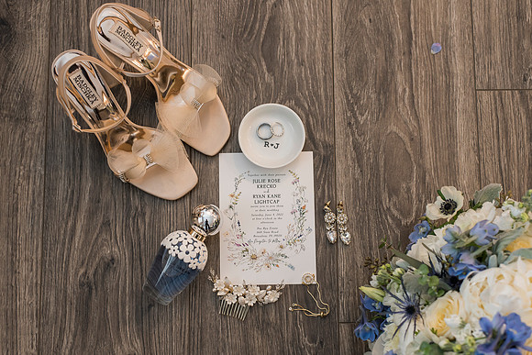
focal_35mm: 53
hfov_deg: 37.5
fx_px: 784
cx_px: 279
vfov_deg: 25.5
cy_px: 183
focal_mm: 50
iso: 1000
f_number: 4
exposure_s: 1/60
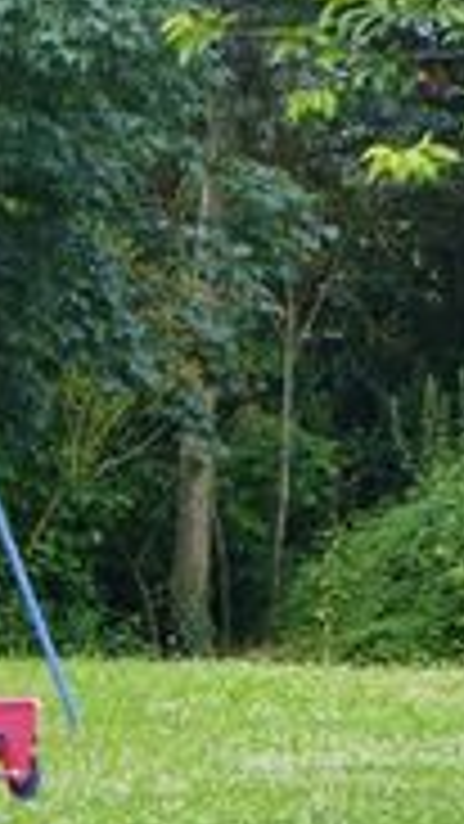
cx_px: 329
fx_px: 6143
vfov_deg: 7.7
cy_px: 374
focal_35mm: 281
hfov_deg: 4.3
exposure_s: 1/100
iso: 100
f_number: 5
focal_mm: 55
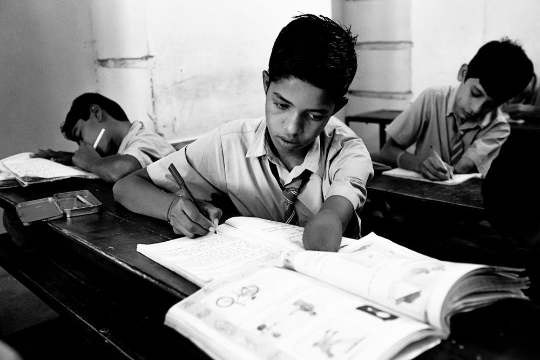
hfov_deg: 54.4
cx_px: 270
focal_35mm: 35
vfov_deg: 37.9
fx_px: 525
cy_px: 180
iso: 5000
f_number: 2.5
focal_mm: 23
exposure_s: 1/200
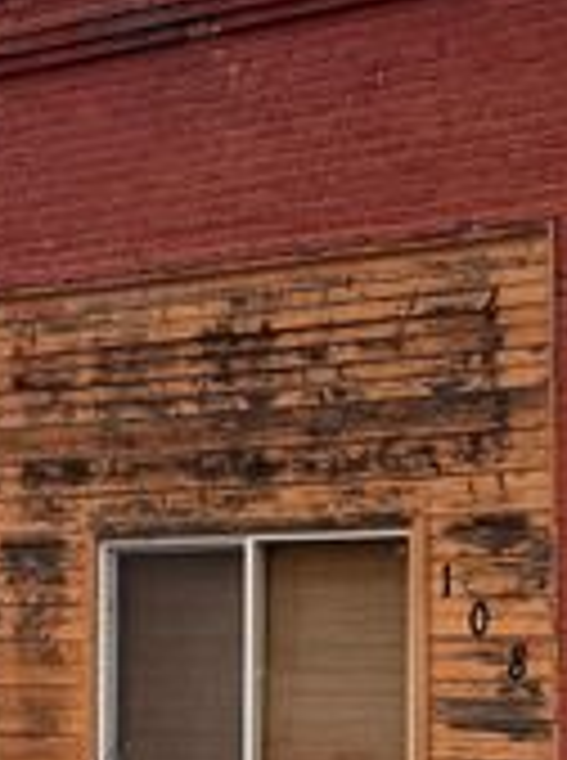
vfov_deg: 20.6
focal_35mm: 95
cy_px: 479
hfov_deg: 15.3
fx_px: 2083
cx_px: 554
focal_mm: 6.76
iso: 80
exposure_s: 1/4673
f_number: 1.78
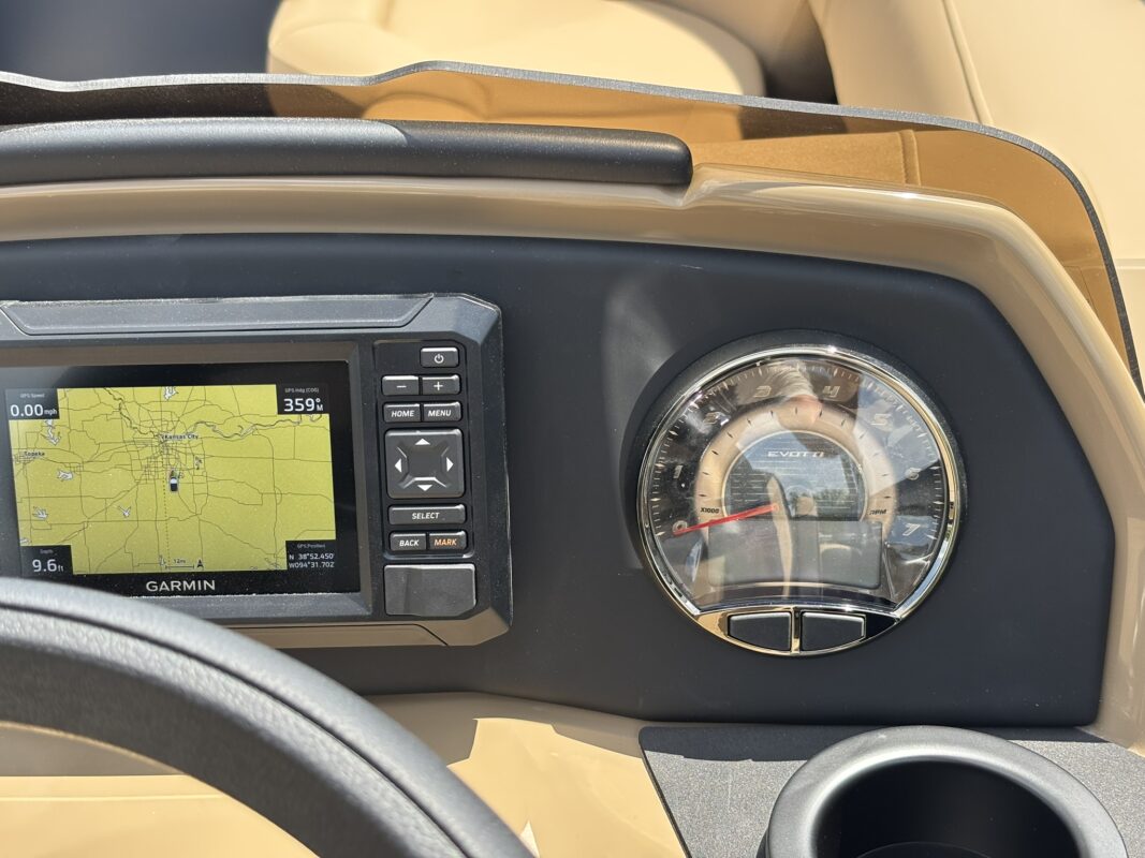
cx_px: 572
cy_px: 429
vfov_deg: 28.0
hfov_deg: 36.8
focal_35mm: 52
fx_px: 1720
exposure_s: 1/525
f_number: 1.6
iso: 32
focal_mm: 5.96
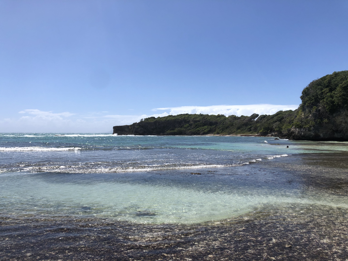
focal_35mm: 28
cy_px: 130
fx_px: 281
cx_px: 174
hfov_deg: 63.4
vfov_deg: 49.7
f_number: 1.8
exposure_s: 1/4808
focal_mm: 4
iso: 25
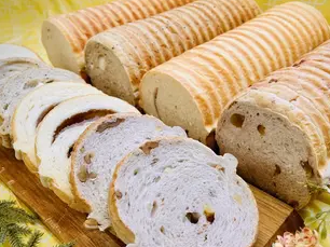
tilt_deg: -39.0
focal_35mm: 34
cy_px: 146
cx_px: 190
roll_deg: +5.1
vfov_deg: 41.6
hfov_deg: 53.8
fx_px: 324
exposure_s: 1/121
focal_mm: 5.7
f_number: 1.5
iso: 32
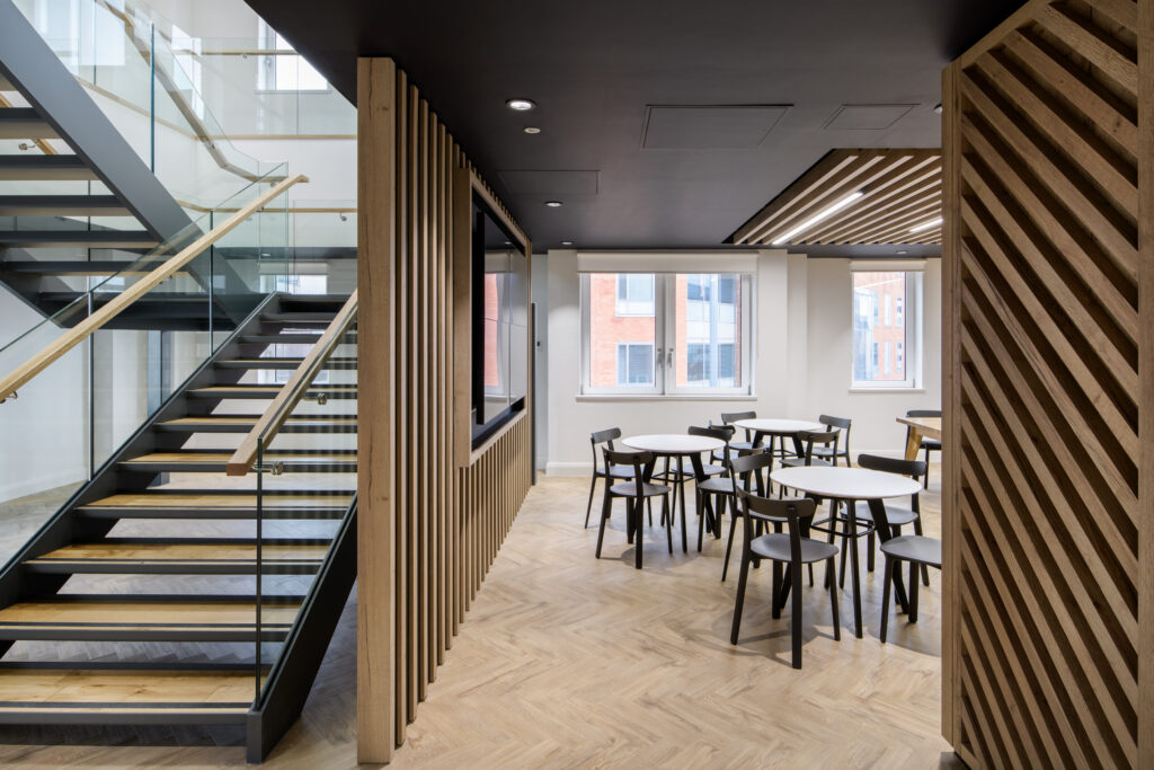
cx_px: 577
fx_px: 609
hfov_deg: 86.9
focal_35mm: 19
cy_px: 385
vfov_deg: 64.6
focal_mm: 19
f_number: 11
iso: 160
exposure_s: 1/1.25
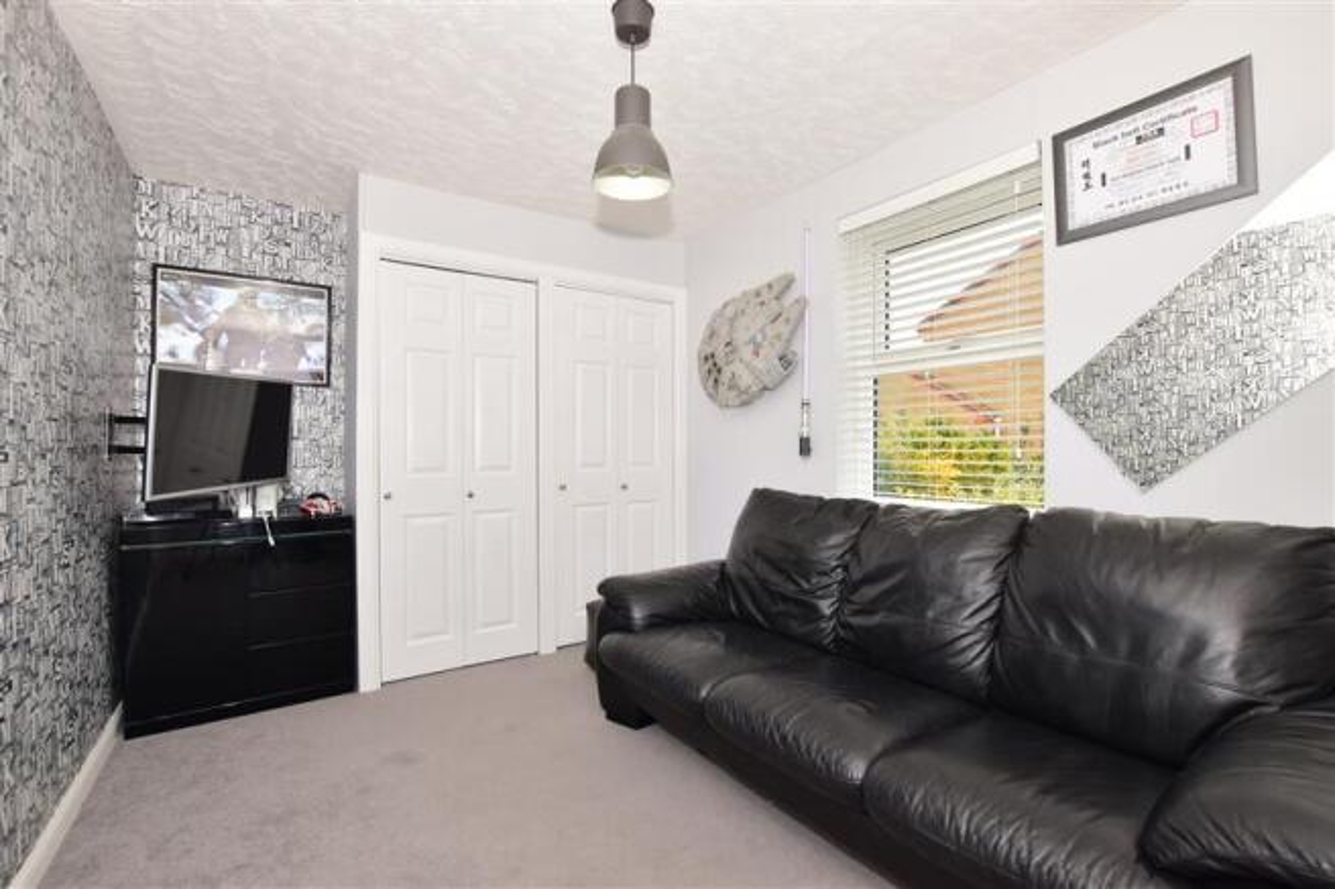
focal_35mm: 15
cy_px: 444
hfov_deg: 100.4
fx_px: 556
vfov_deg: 77.3
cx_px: 668
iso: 400
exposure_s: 1/200
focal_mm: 10
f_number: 11
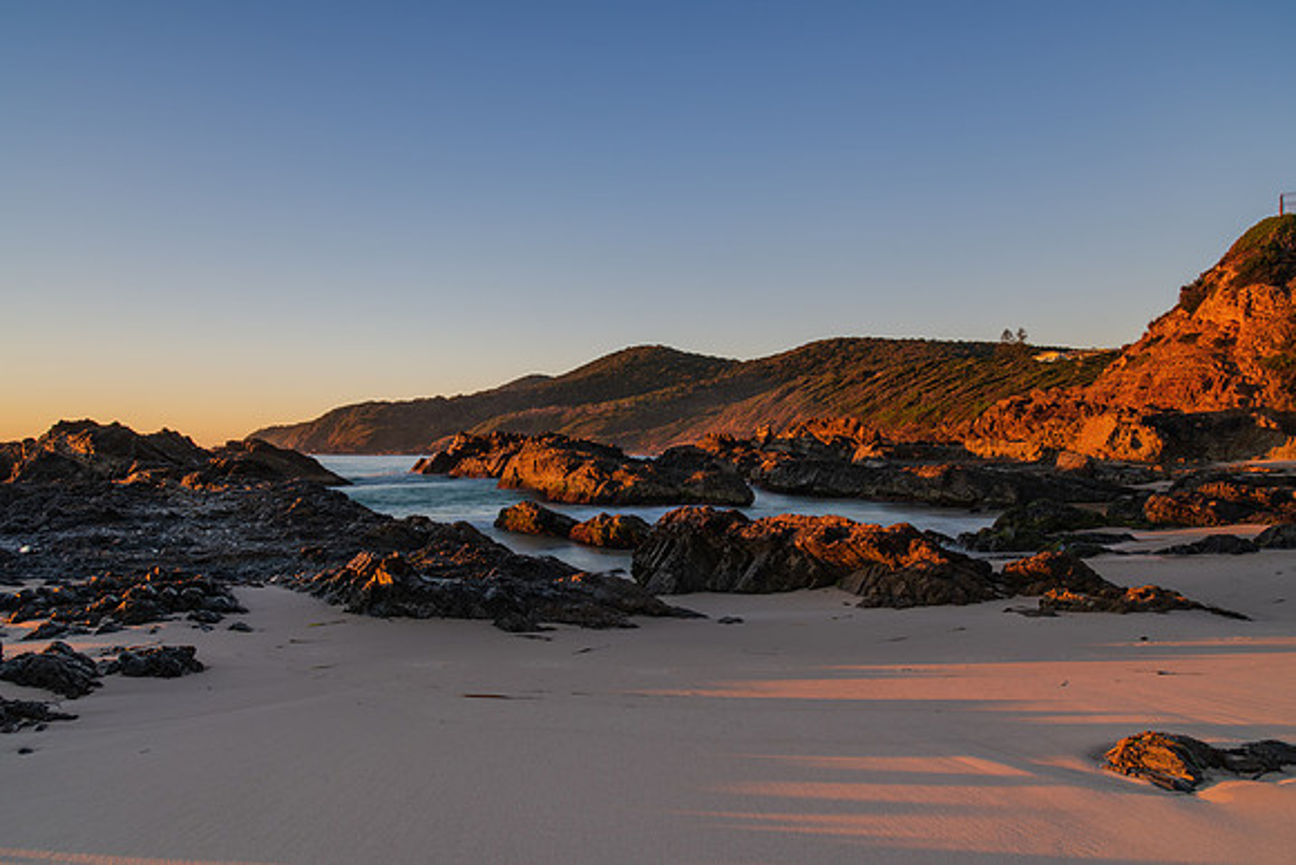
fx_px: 913
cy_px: 432
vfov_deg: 50.7
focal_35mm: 25
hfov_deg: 70.7
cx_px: 648
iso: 31
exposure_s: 1.6
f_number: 9
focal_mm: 24
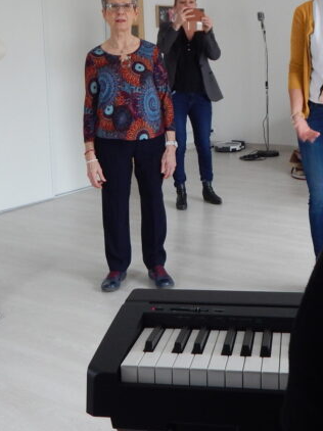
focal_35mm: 40
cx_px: 273
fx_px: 498
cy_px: 146
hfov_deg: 34.4
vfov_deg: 46.1
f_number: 3
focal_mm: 4
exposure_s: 1/30
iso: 180
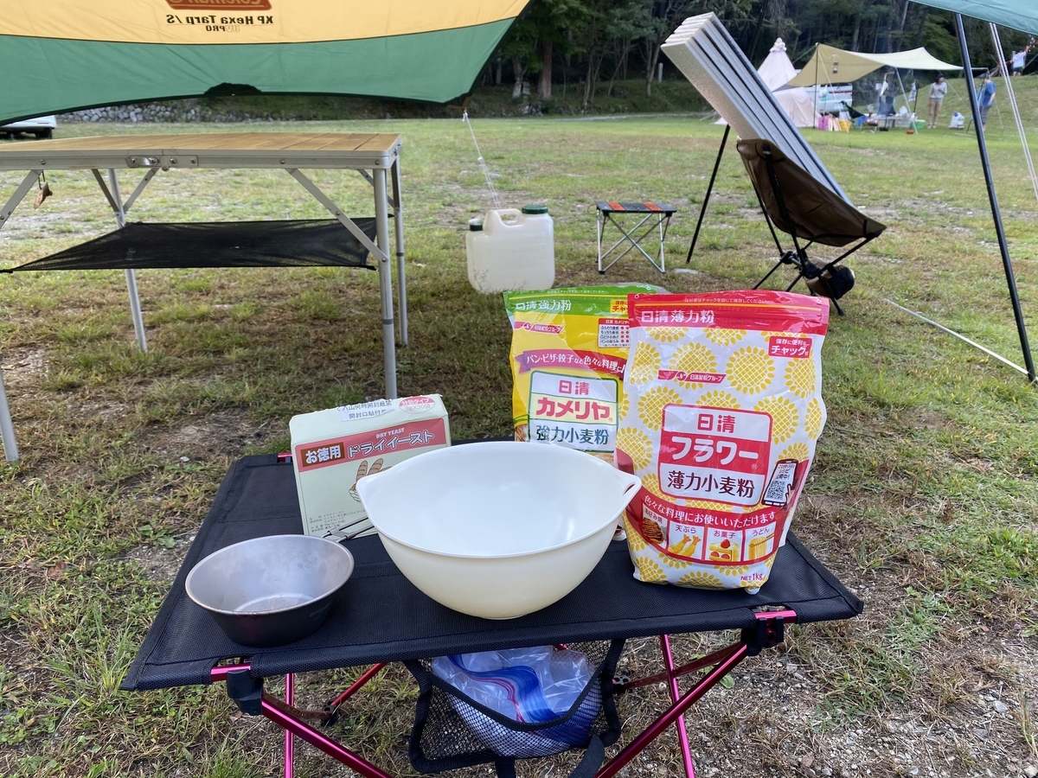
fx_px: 780
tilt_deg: -17.3
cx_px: 519
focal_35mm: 26
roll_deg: -1.3
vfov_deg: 53.1
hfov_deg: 67.3
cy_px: 389
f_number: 1.8
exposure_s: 1/121
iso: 40
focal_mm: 4.25
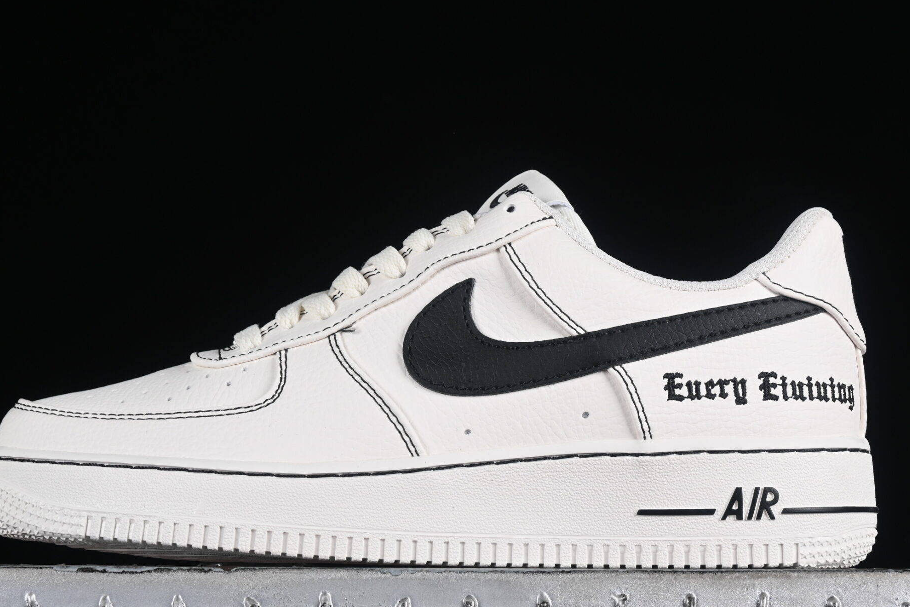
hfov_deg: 19.3
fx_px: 2680
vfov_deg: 12.9
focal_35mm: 106
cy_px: 305
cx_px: 433
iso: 160
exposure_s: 1/80
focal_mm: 50
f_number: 8
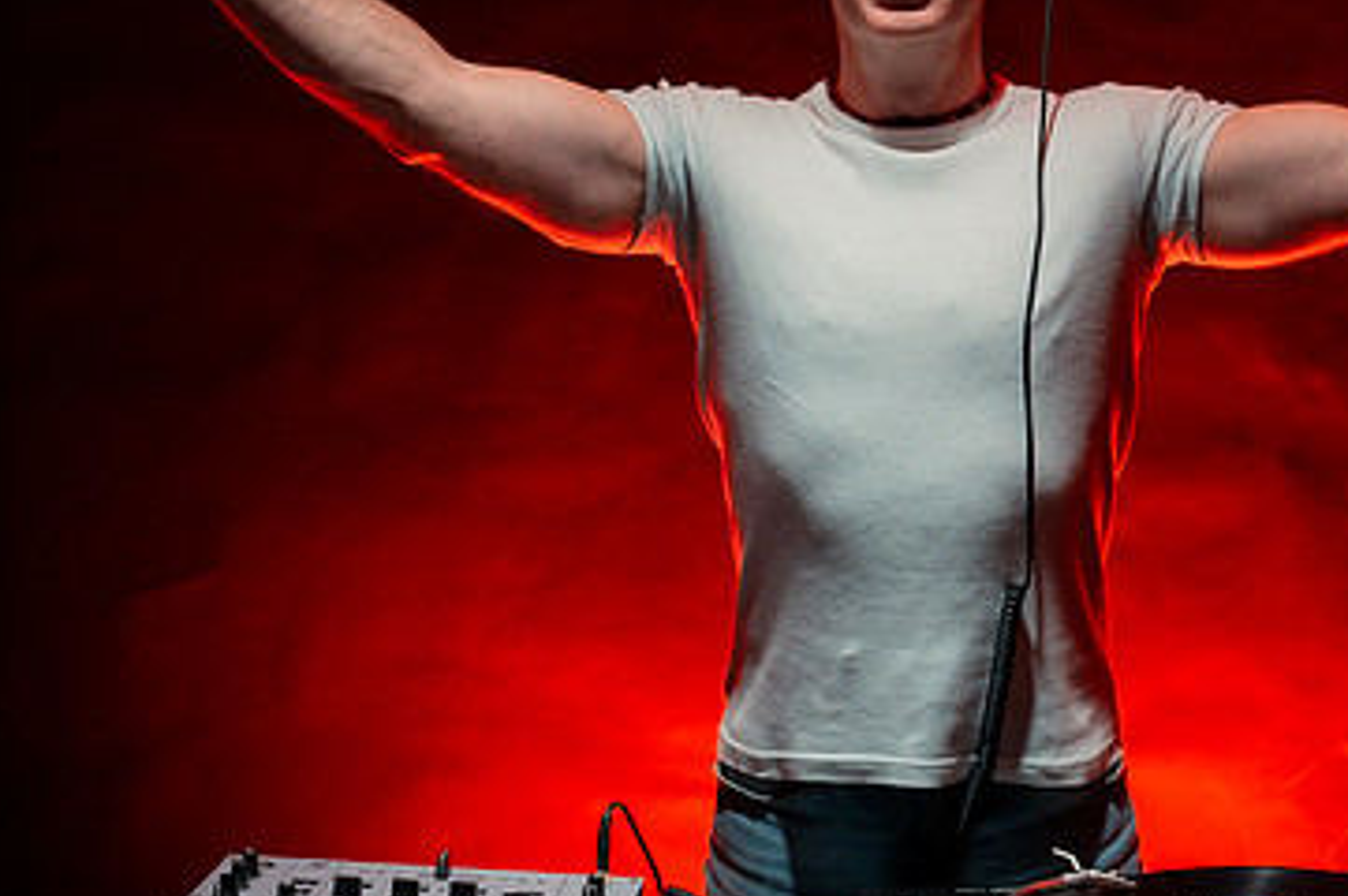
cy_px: 421
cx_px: 912
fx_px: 2731
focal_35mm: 73
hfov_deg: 27.5
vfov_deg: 18.6
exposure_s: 1/80
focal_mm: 40
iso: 800
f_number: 2.8
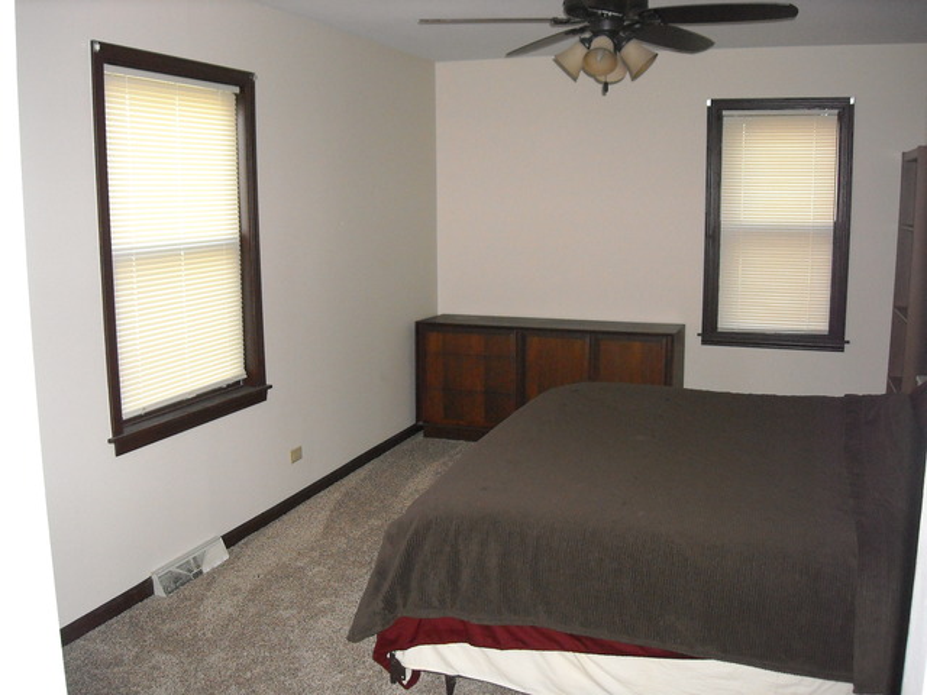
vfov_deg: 40.7
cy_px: 348
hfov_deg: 52.6
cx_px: 464
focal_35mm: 35
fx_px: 937
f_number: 2.8
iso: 400
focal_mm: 5.7
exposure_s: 1/60
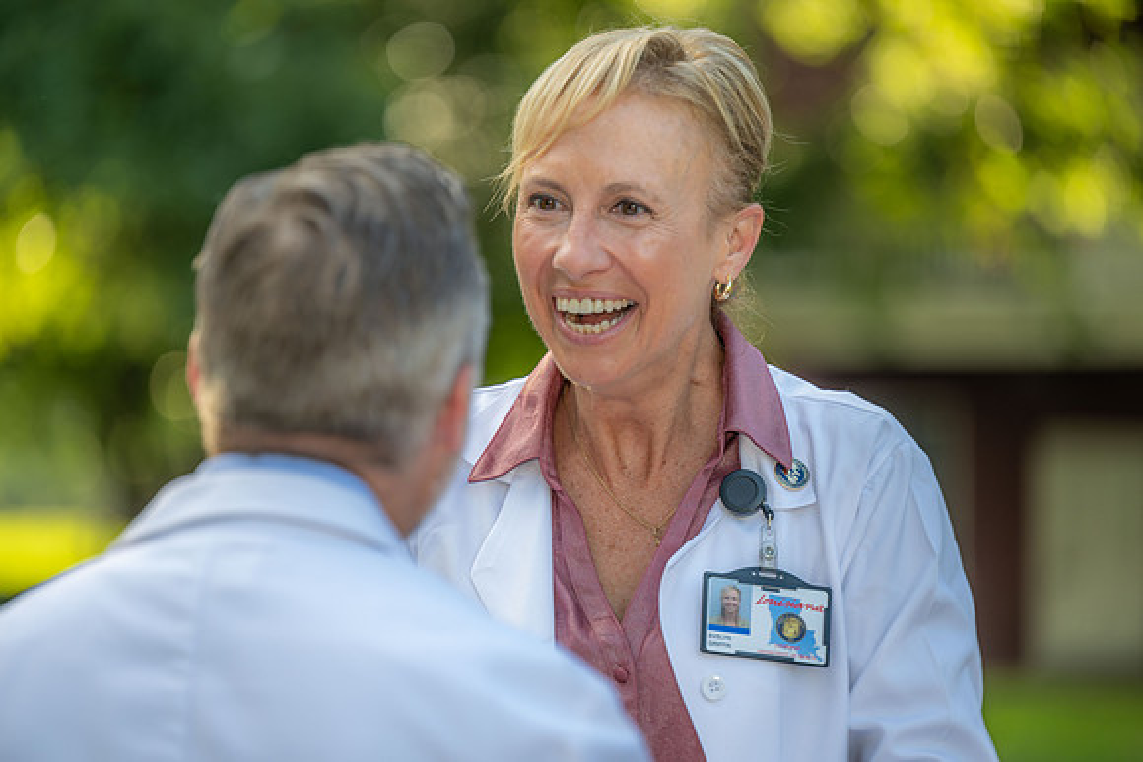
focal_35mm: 165
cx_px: 572
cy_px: 381
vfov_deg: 8.3
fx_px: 5240
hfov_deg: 12.4
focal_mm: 165
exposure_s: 1/160
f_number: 3.2
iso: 125
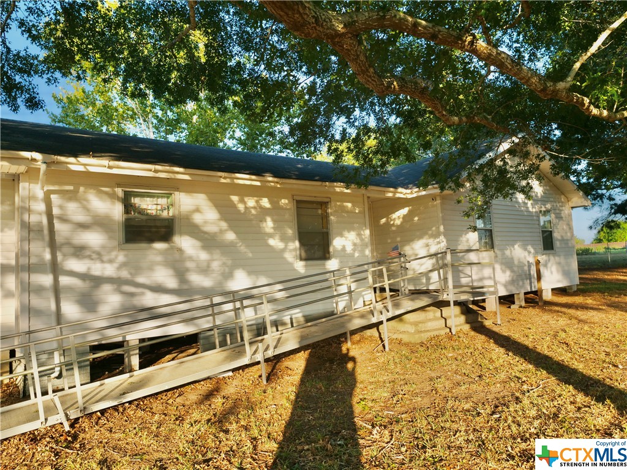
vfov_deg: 56.8
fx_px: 435
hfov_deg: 71.6
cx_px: 314
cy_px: 235
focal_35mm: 24
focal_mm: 12
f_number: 4.5
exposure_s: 1/640
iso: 200
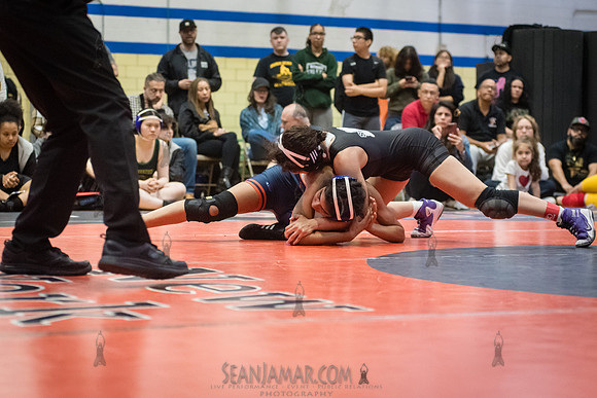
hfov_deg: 23.8
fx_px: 1415
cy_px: 199
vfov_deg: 16.0
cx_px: 287
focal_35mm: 85
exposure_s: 1/400
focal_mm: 80
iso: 8000
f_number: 3.5
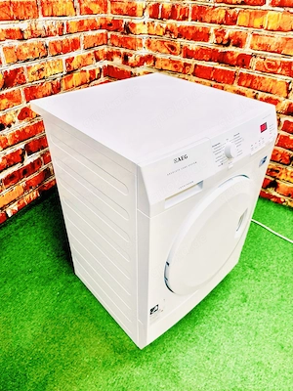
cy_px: 196
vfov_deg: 71.6
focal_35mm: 24
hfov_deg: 56.8
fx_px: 271
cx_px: 146
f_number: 1.8
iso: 125
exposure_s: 1/50
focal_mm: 5.23
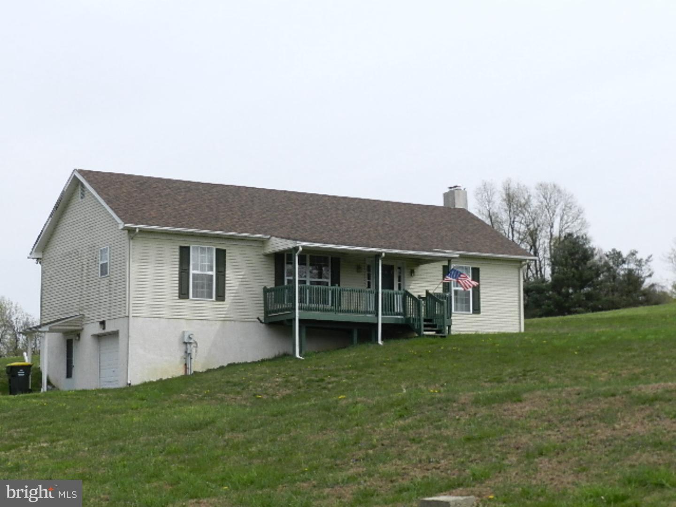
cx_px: 338
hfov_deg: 28.6
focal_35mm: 68
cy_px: 254
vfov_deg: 21.6
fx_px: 1328
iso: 160
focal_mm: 12.1
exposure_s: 1/800
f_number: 4.7
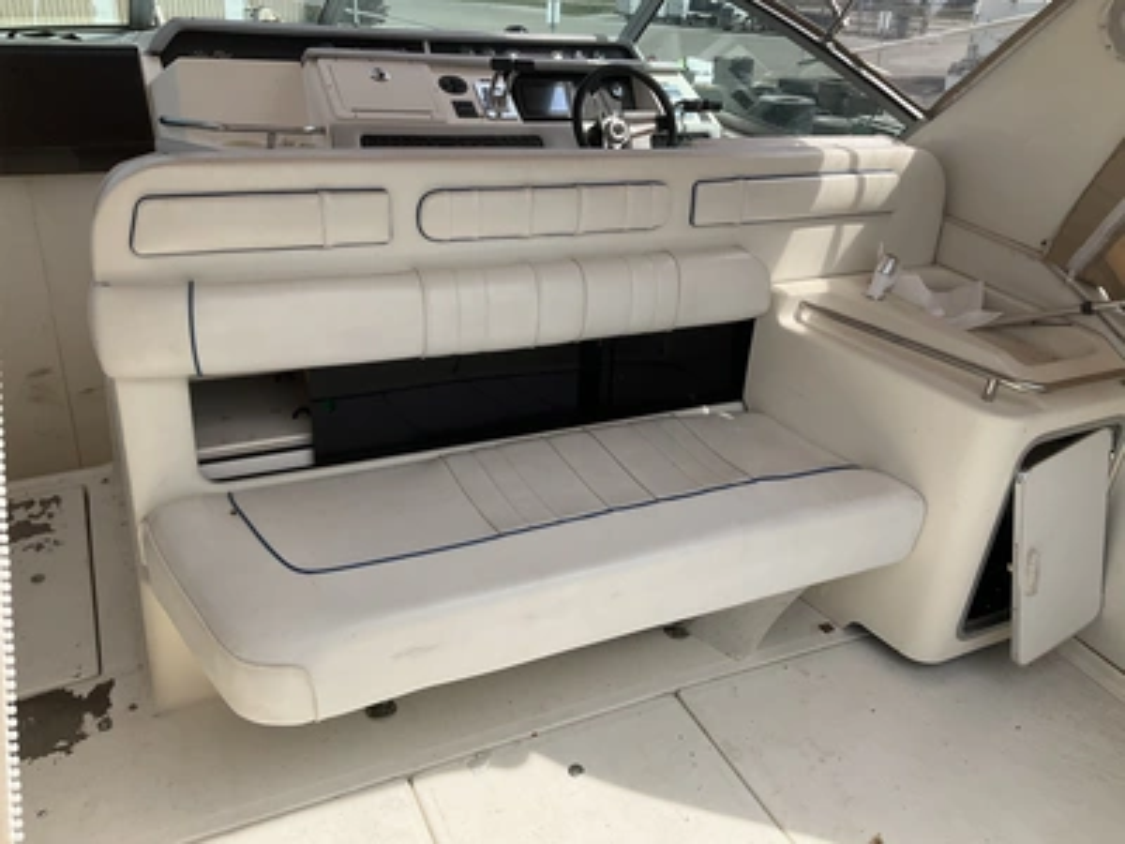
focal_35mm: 29
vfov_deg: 48.2
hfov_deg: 61.7
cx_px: 562
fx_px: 942
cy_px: 422
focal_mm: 3
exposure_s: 1/2538
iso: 25
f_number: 1.8
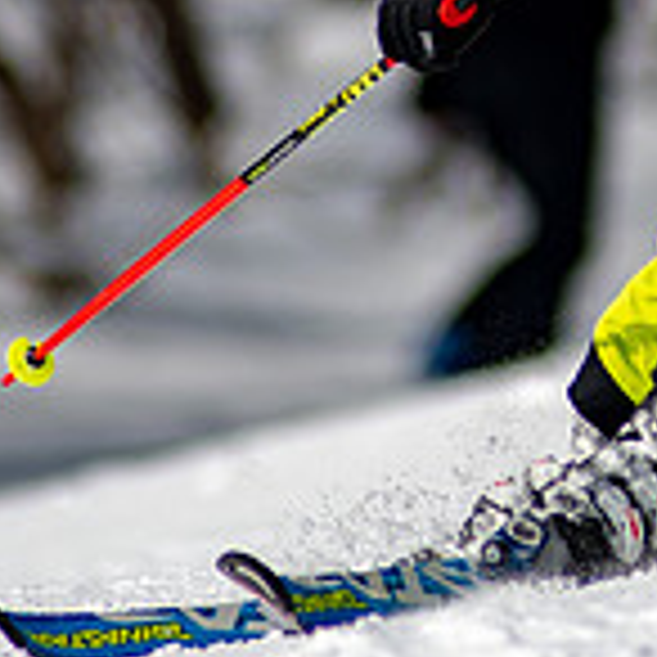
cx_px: 936
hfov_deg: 1.2
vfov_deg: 1.2
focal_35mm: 1519
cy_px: -187
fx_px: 32618
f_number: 2.8
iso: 100
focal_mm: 300
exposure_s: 1/6400
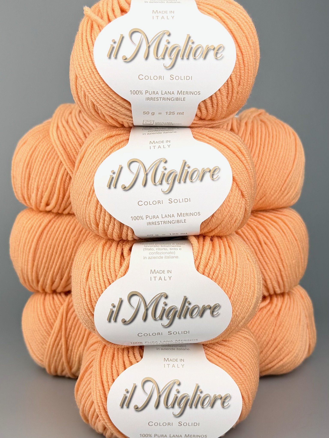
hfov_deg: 56.8
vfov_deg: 71.6
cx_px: 164
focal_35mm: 24
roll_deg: -1.4
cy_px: 219
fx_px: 304
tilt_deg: -11.9
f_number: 1.78
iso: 80
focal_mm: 6.76
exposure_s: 1/1437
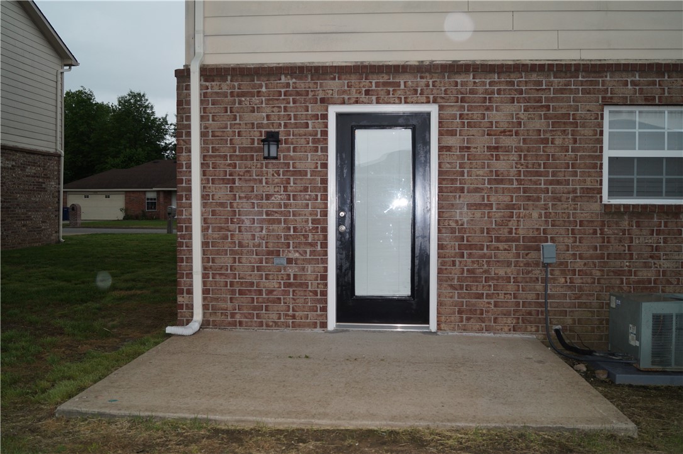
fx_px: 626
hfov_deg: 57.3
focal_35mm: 33
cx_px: 342
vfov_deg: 39.9
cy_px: 227
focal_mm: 22
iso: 250
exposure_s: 1/160
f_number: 4
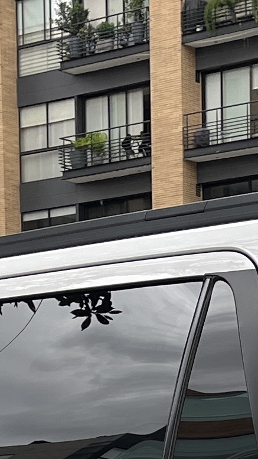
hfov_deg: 8.2
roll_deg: +0.6
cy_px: 762
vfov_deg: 13.5
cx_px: 255
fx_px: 1788
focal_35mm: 147
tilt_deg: -6.6
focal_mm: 5.1
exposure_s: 1/777
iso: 50
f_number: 1.6
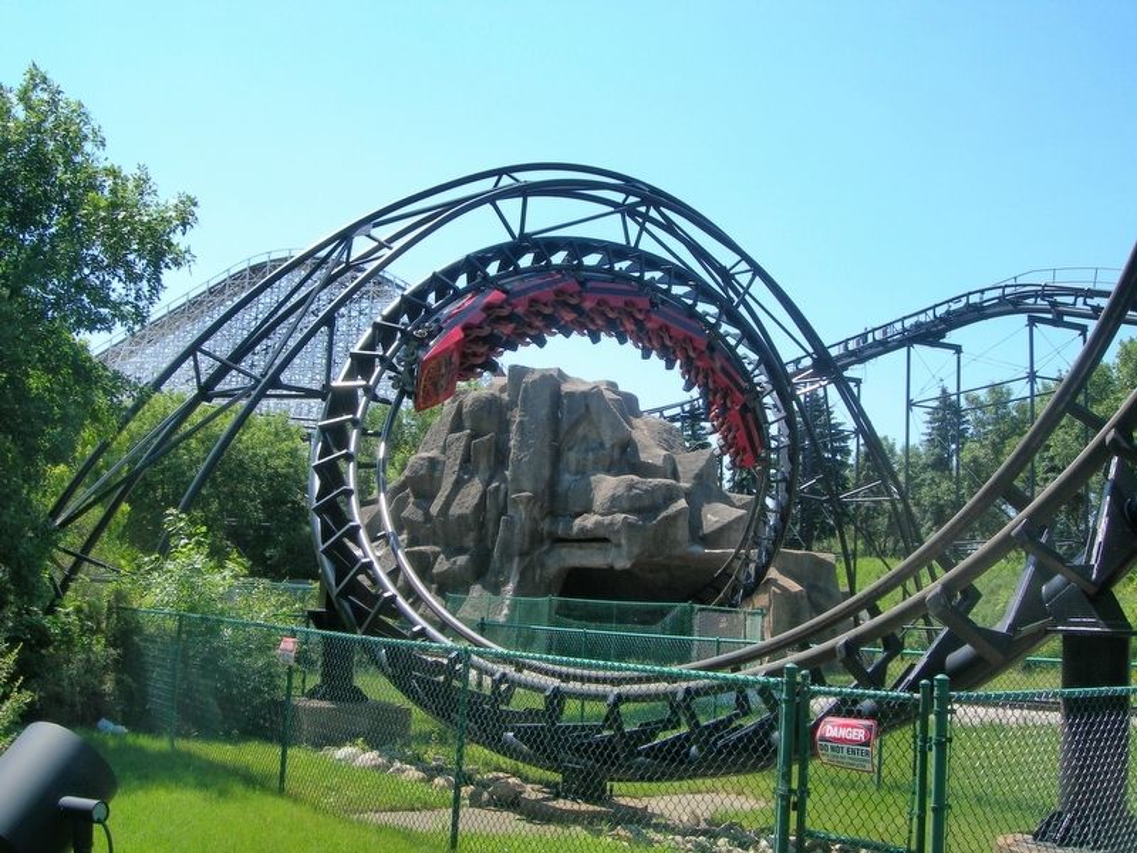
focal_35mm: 38
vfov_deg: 37.7
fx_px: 1248
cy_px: 426
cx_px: 568
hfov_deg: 49.0
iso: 50
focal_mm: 7.8
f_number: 4.8
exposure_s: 1/305
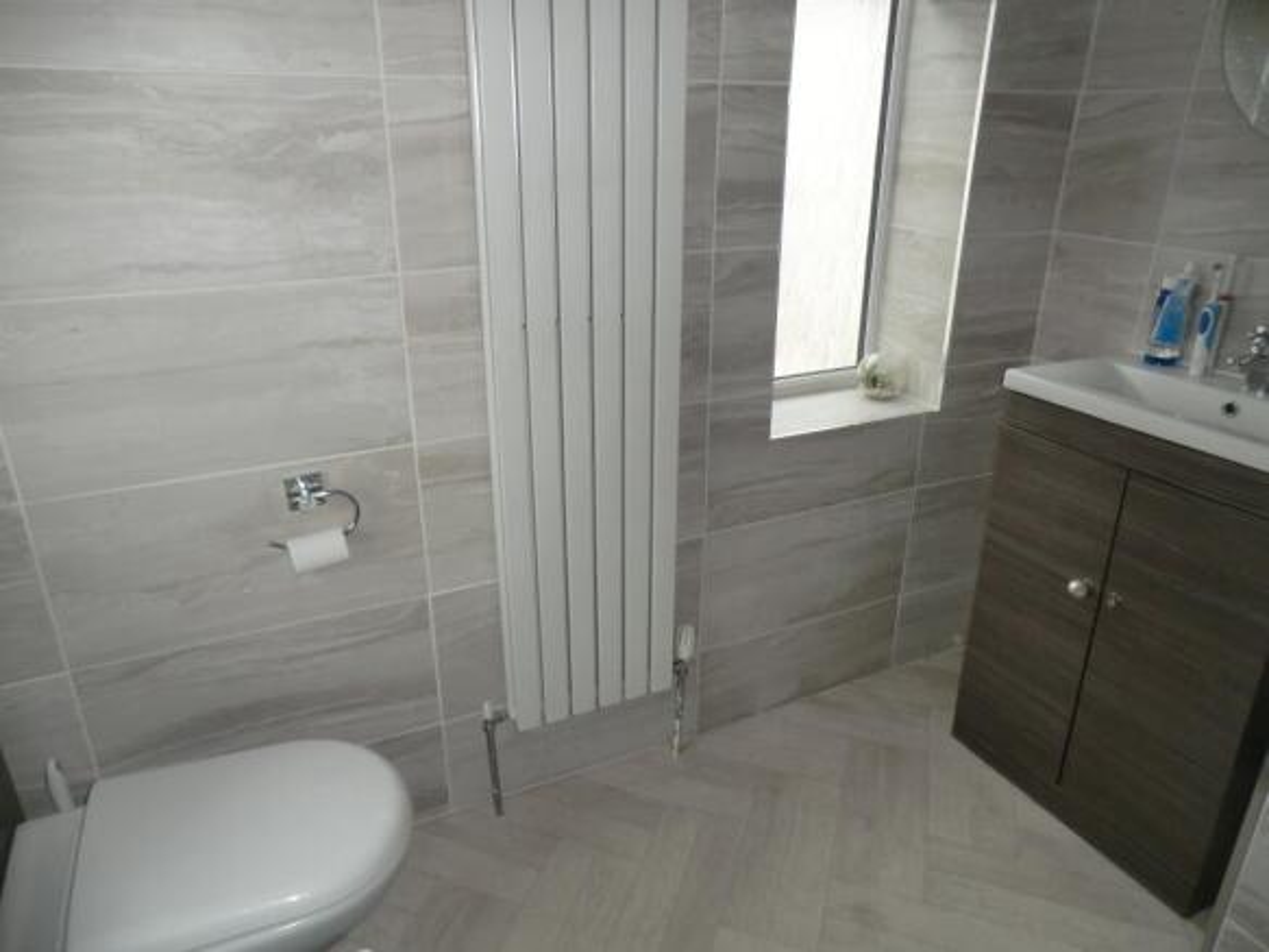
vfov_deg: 56.8
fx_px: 880
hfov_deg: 71.6
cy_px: 476
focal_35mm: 24
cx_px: 634
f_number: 3.2
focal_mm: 4.3
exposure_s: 1/60
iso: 125
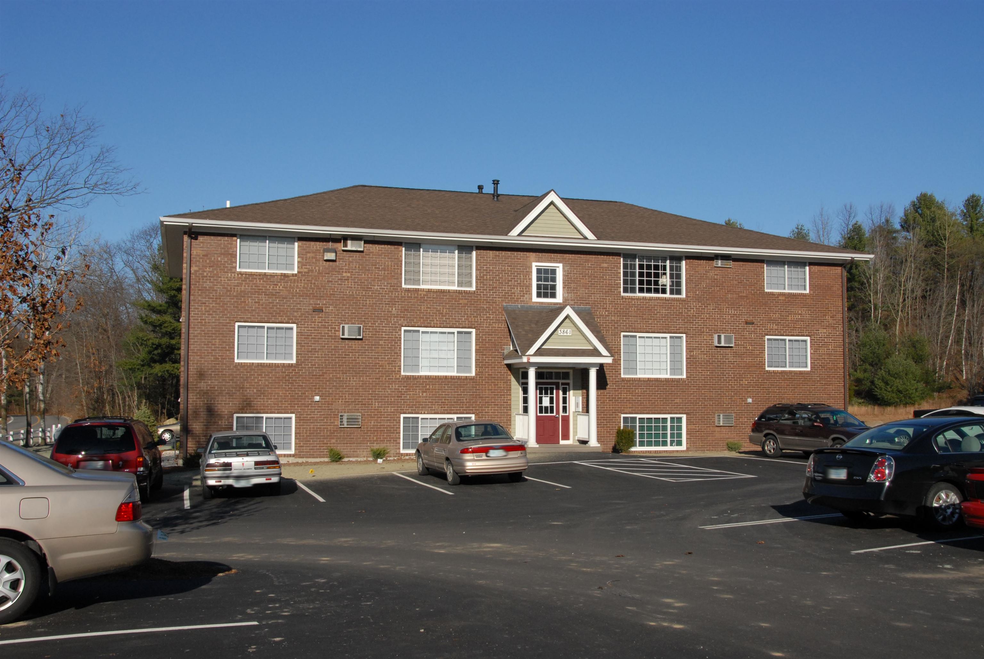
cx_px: 492
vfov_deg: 37.0
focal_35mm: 36
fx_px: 985
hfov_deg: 53.1
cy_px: 330
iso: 400
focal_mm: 24
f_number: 11
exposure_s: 1/500
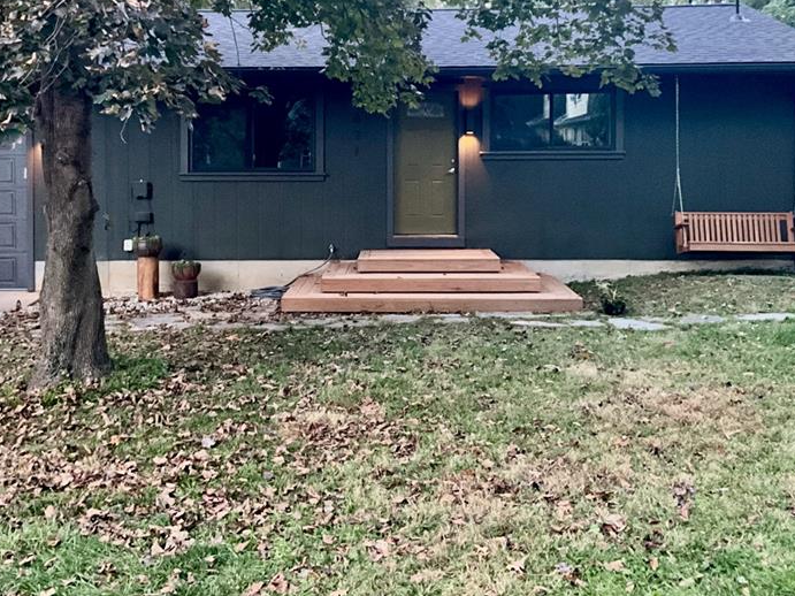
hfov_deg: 43.8
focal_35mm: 43
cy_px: 193
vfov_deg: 33.3
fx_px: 987
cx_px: 368
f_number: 1.8
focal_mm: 3
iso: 320
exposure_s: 1/43
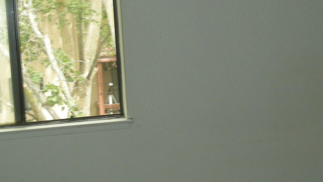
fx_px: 754
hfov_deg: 24.1
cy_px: 108
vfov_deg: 13.7
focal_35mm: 88
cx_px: 196
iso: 125
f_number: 2.8
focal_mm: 7.9
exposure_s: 1/30.6
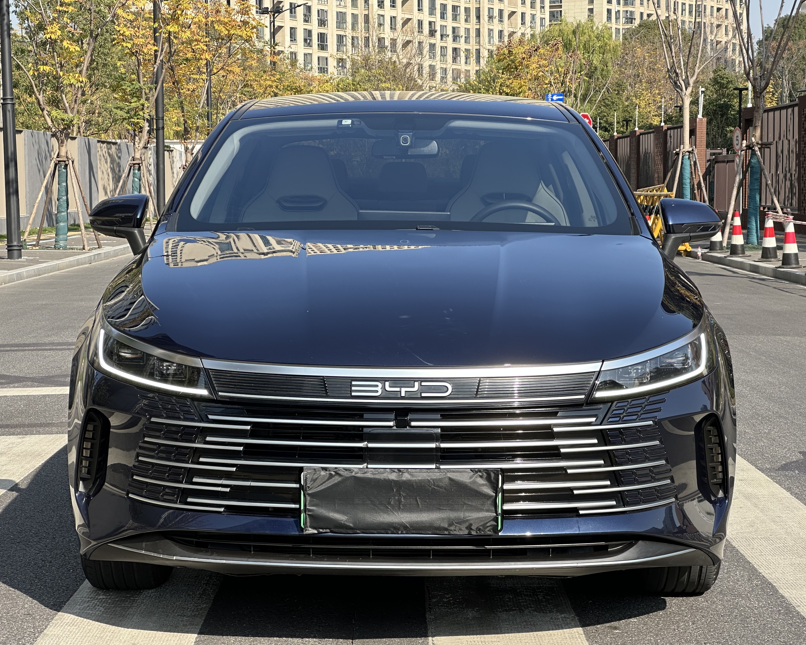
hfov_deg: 23.6
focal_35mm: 81
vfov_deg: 18.9
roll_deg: +0.4
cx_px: 391
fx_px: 1932
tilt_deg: -4.1
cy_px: 322
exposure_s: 1/359
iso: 32
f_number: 2.8
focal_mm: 9
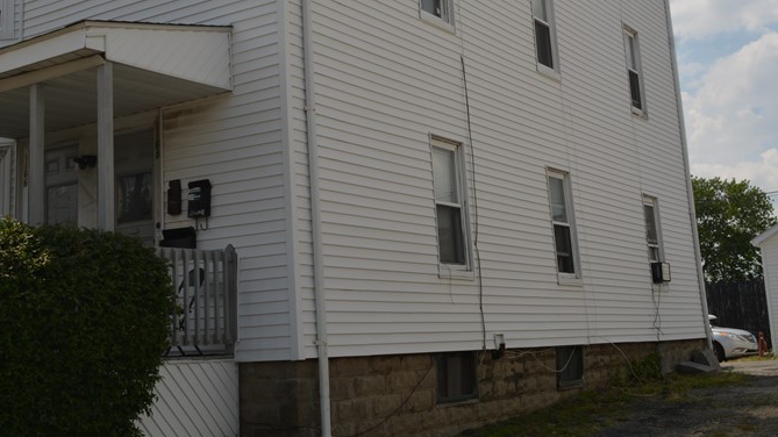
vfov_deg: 23.2
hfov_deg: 40.3
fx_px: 1052
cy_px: 102
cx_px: 283
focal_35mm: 51
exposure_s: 1/200
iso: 100
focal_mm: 20
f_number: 13
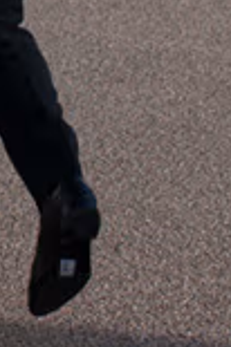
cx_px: -266
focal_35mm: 303
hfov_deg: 4.5
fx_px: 2923
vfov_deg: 6.6
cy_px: -302
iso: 160
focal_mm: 28
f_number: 3.4
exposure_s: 1/3000
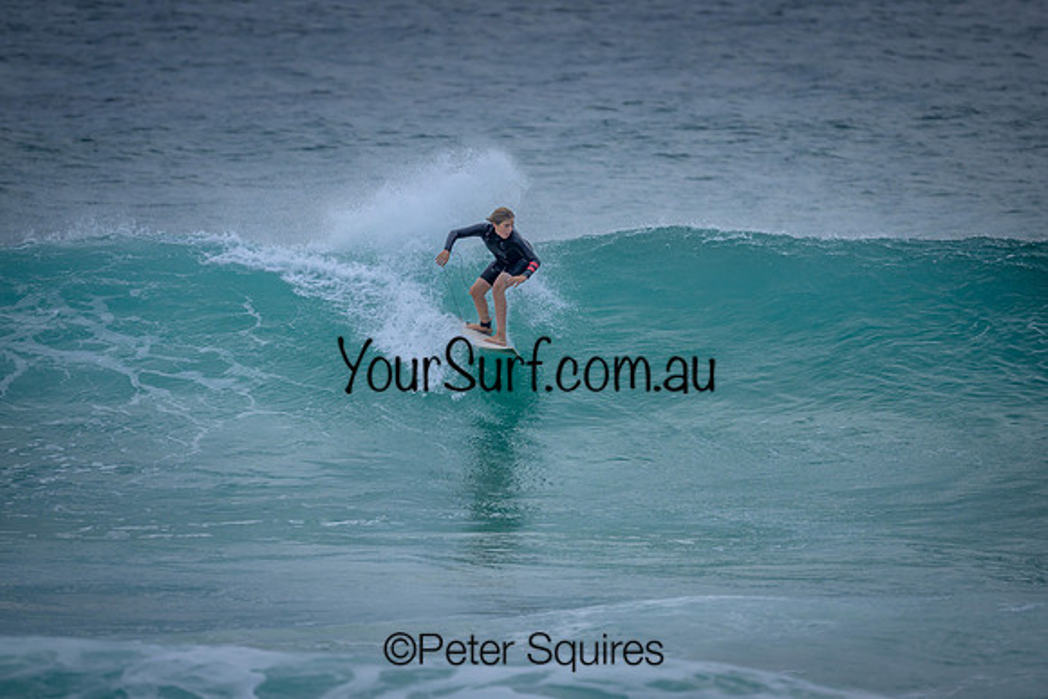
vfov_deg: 1.7
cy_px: 350
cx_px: 524
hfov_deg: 2.6
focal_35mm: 800
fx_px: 23293
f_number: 6.3
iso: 640
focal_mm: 800
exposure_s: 1/2000
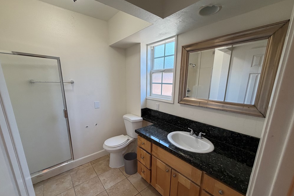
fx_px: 123
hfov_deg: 100.4
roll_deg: -0.5
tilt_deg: -13.6
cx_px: 146
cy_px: 109
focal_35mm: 15
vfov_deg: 77.1
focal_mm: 2.22
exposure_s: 1/120
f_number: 2.2
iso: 320
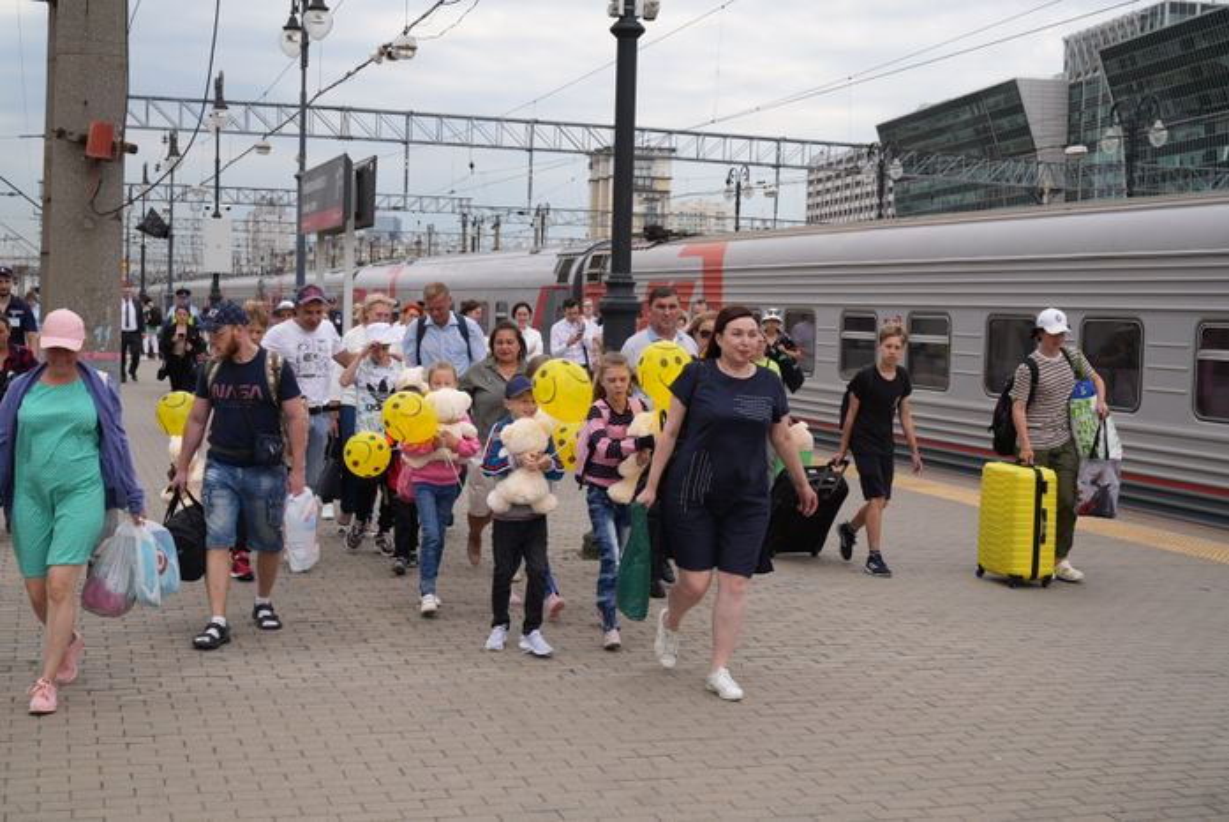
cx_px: 614
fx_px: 1640
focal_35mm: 48
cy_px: 411
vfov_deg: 28.1
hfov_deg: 41.1
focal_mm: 48
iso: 100
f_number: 5.6
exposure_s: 1/200
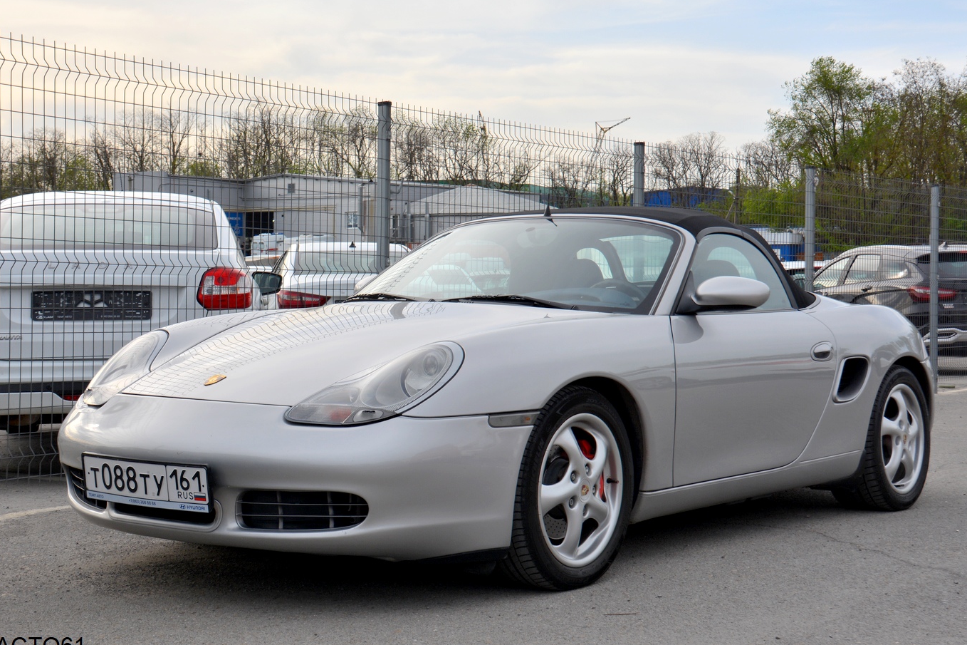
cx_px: 491
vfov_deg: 25.5
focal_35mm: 53
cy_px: 304
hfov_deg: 37.5
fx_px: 1423
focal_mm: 32
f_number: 8
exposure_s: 1/250
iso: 100
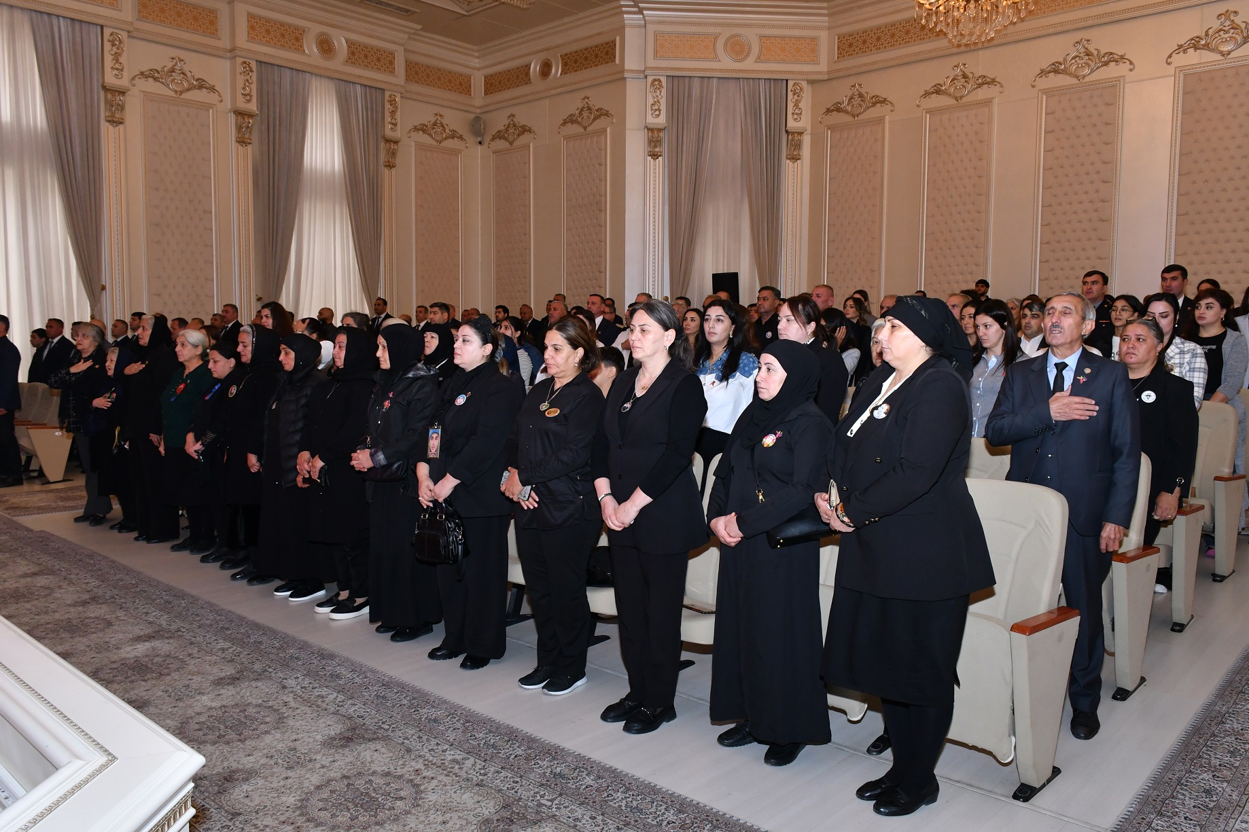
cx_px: 624
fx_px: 937
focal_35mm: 27
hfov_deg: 67.4
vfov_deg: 47.9
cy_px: 416
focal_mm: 18
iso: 1000
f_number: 8
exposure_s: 1/80
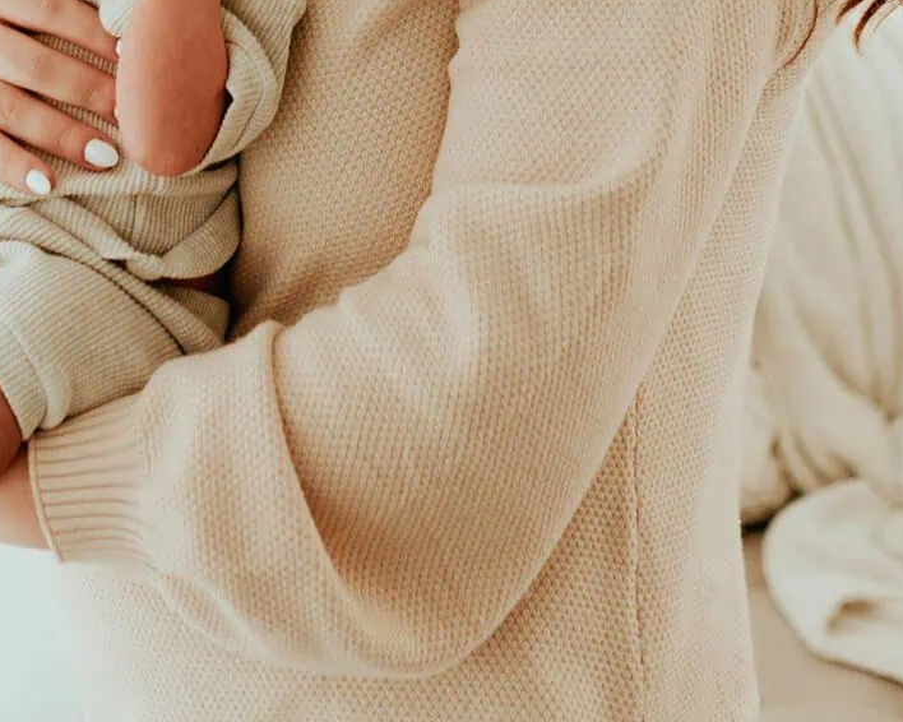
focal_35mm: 116
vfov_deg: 12.5
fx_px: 3099
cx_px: 338
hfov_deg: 16.6
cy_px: -409
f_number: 2.5
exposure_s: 1/250
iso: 125
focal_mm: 35
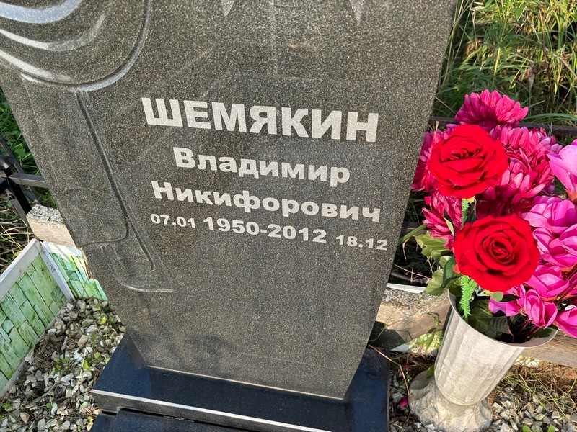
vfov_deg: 53.1
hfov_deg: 67.3
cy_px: 216
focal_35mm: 26
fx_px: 433
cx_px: 288
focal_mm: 5.96
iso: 50
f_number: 1.6
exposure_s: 1/684
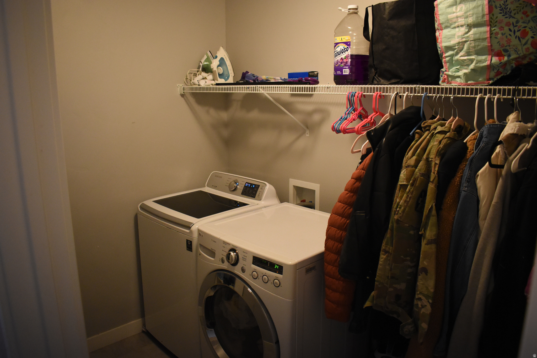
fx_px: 403
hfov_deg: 67.4
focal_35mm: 27
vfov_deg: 47.9
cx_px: 268
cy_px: 179
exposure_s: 1/200
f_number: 3.5
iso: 2000
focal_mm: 18
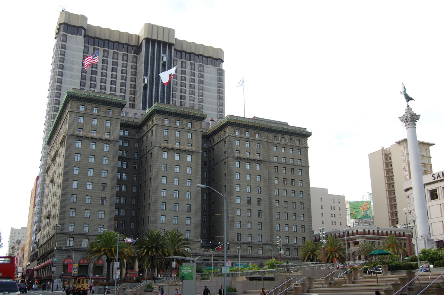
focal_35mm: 40
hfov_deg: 48.5
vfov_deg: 33.3
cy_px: 147
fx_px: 493
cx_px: 217
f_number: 7.1
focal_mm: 26
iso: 200
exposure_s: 1/200
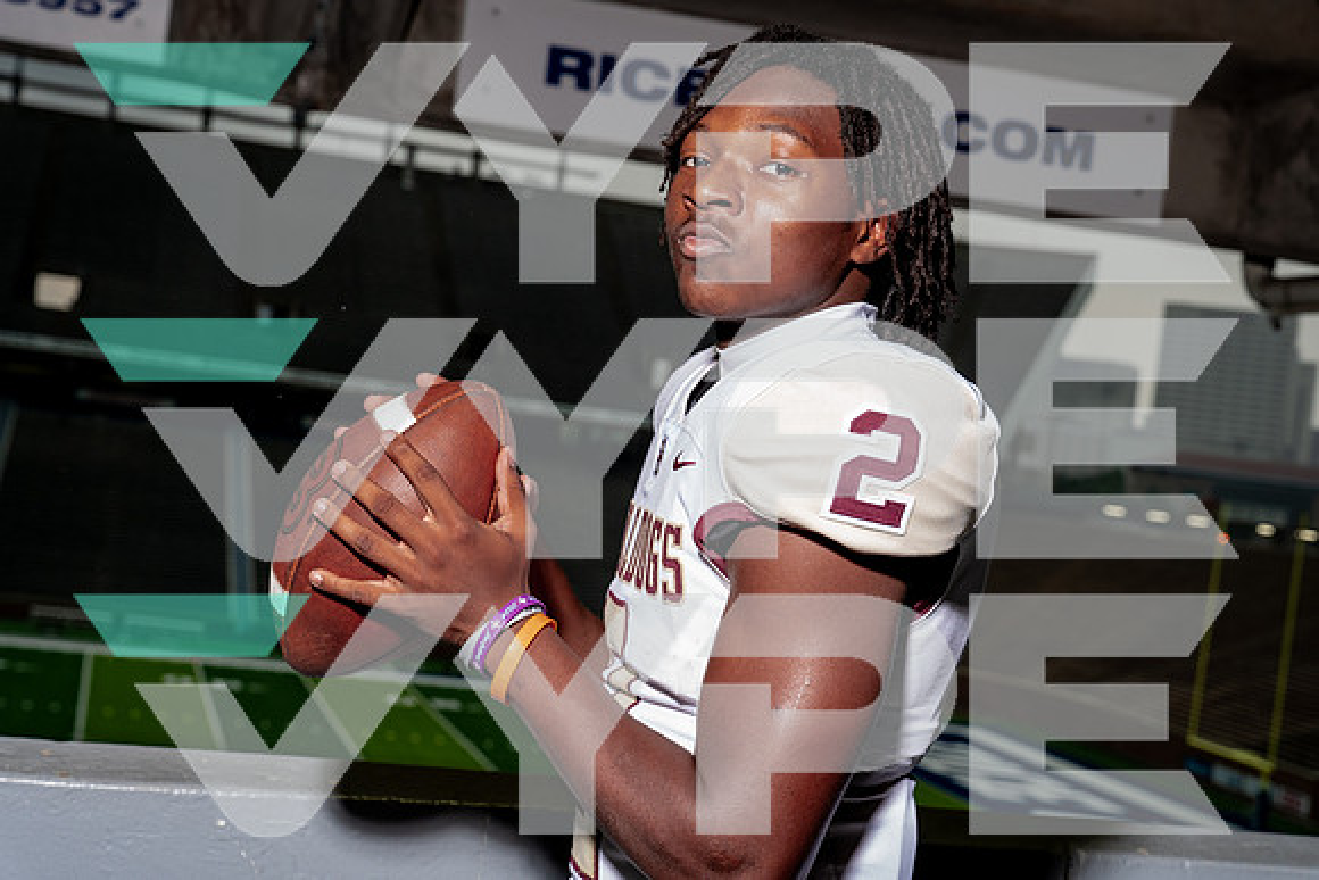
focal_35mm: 55
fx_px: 2024
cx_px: 660
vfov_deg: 24.5
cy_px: 440
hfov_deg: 36.1
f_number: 6.3
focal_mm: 54
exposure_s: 1/250
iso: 640
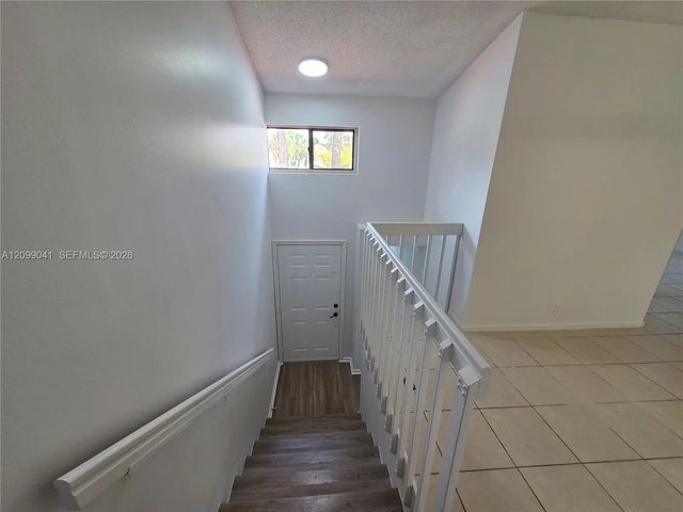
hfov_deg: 106.2
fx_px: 256
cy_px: 256
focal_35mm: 13
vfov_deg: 89.9
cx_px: 342
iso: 100
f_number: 2.2
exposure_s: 1/120
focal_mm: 2.2
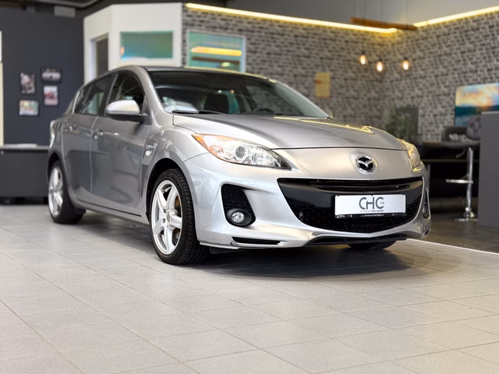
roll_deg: -0.7
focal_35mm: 48
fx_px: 692
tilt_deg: -3.3
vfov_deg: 30.3
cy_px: 187
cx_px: 250
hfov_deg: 39.7
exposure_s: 1/50
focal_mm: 6.76
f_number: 1.78
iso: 125
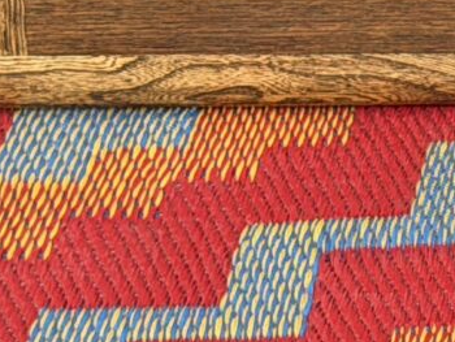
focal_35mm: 351
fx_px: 4617
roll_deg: -1.6
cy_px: -155
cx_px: 1394
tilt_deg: -22.5
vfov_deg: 4.2
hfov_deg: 5.3
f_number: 1.78
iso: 64
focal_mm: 6.76
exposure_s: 1/176
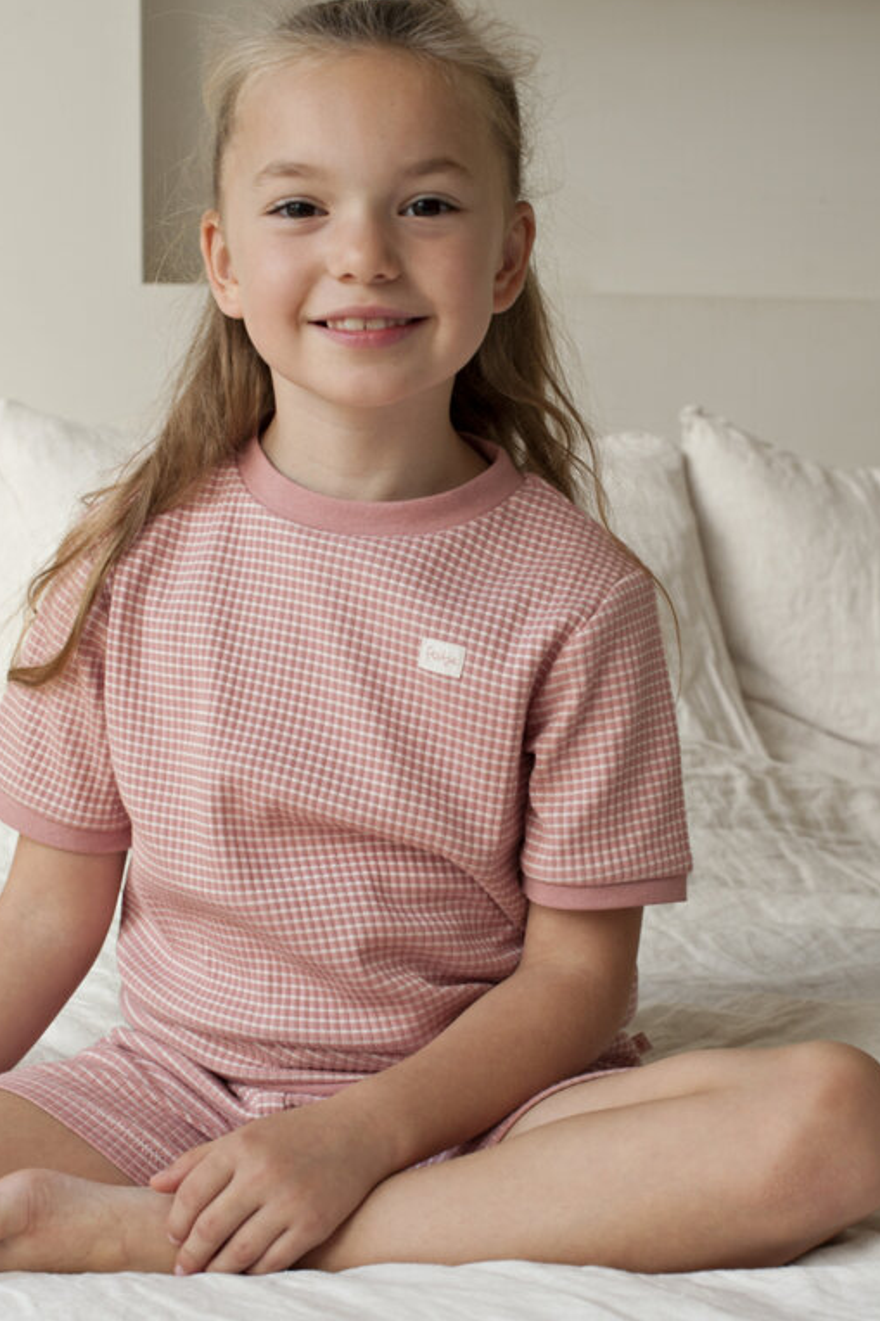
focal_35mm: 67
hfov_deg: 20.3
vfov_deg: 30.1
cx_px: 481
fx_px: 2458
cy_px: 657
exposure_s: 1/160
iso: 640
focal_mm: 50
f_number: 7.1
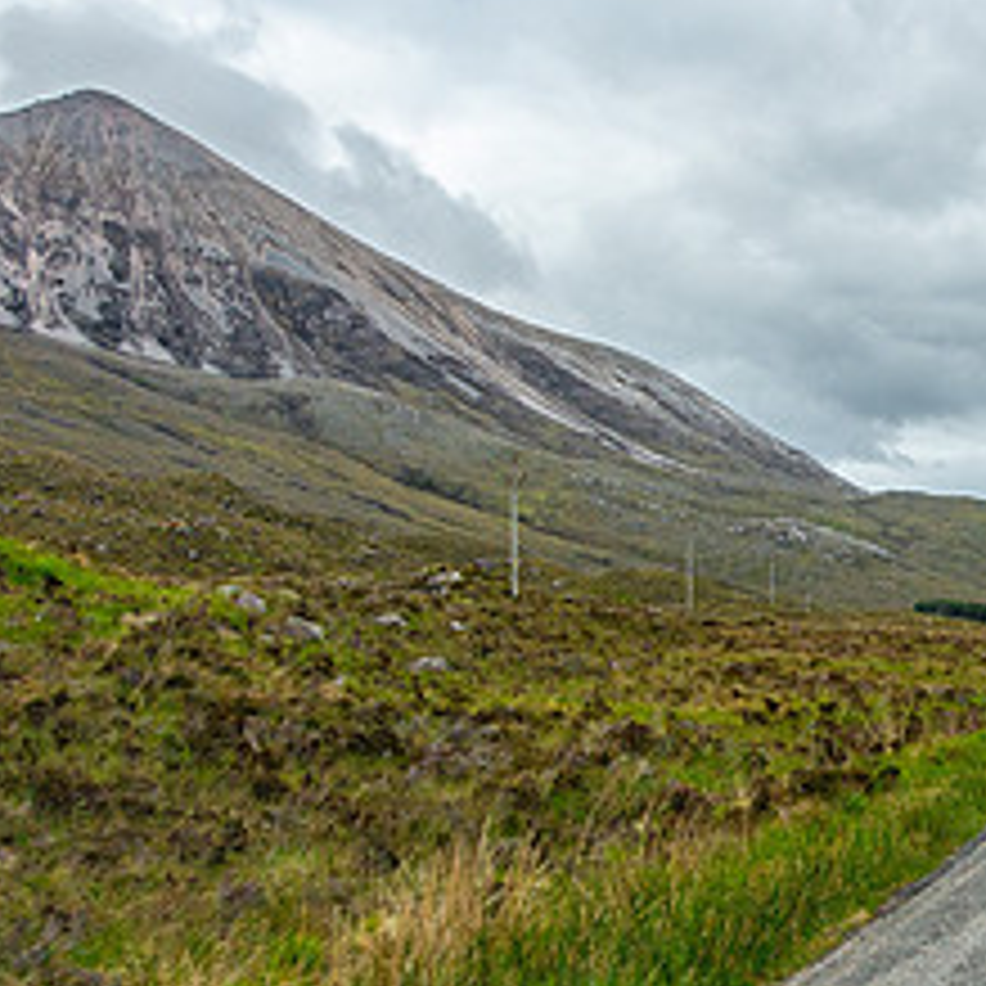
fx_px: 1740
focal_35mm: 54
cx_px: 1139
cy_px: 601
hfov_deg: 28.2
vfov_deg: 31.5
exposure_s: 1/320
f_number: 5.6
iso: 125
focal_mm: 8.8
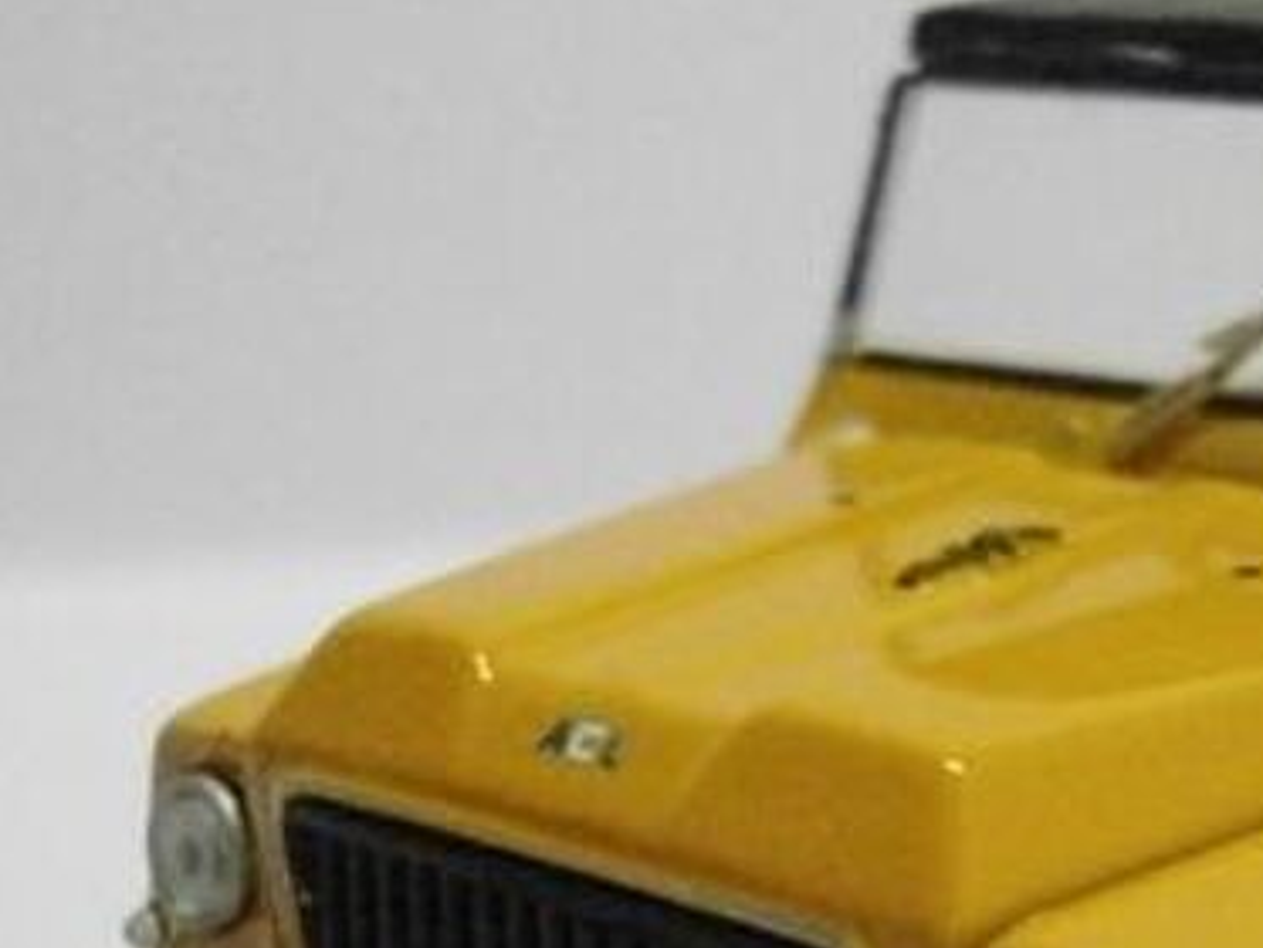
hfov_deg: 23.1
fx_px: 3029
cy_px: 741
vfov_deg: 17.7
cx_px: 1056
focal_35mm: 83
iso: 1600
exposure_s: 1/160
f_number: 3
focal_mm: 5.6
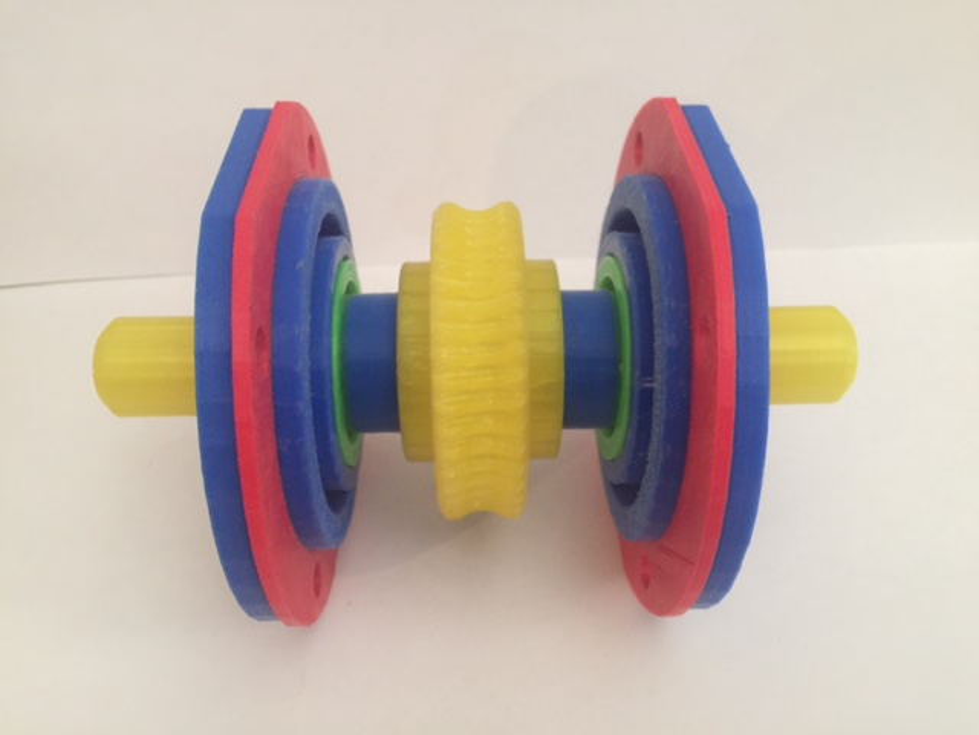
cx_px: 490
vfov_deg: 48.2
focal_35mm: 29
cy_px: 368
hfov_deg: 61.7
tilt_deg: -42.5
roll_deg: -1.3
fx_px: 820
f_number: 2.2
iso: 100
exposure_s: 1/4
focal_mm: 4.15
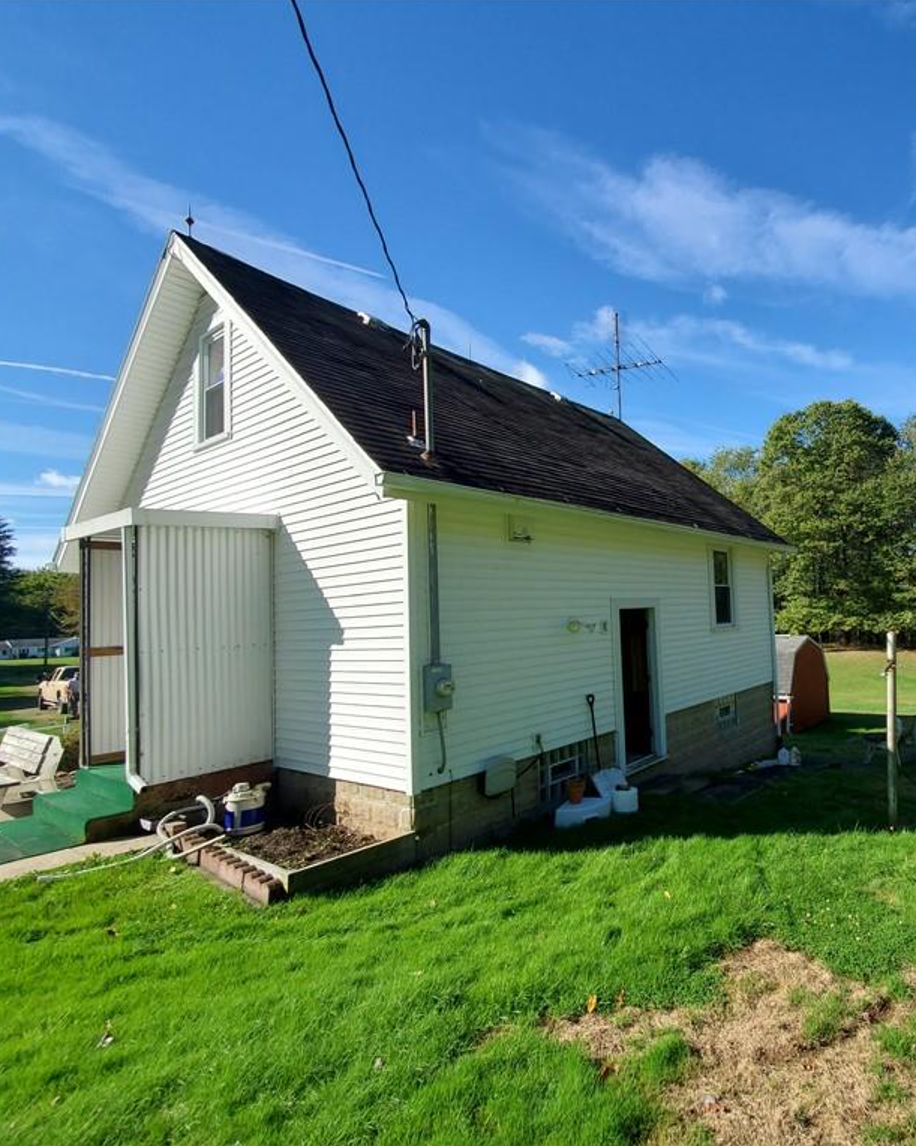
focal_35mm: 17
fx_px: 576
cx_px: 703
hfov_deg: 70.9
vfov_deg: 89.6
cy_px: 572
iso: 50
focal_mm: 1.8
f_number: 2.2
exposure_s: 1/927
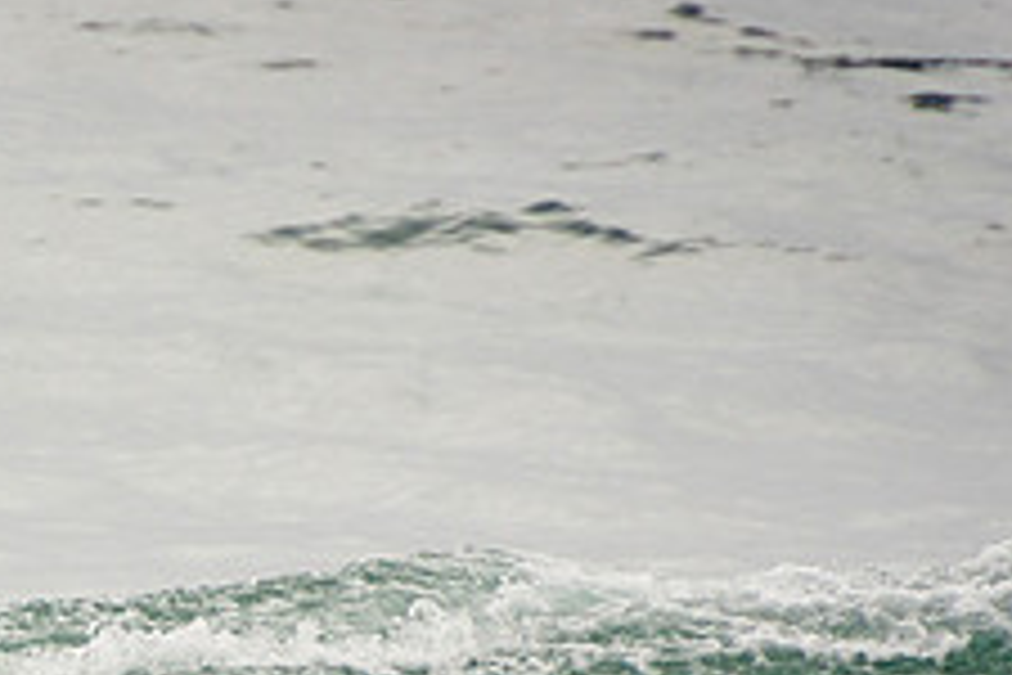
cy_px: 740
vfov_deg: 0.9
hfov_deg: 1.3
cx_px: -234
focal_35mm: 1545
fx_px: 43428
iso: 250
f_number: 5.6
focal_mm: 400
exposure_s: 1/1250
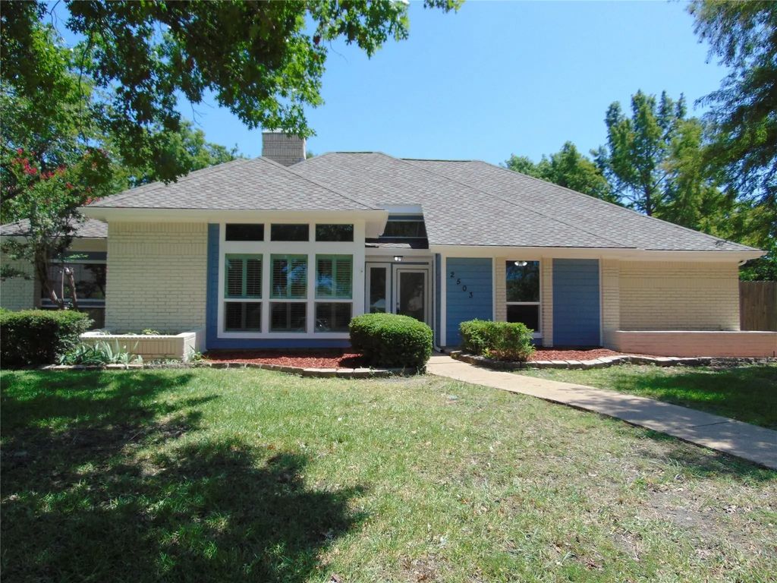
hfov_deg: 69.4
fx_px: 561
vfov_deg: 54.9
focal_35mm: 25
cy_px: 292
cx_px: 388
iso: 80
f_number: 3
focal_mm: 4.5
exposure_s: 1/640
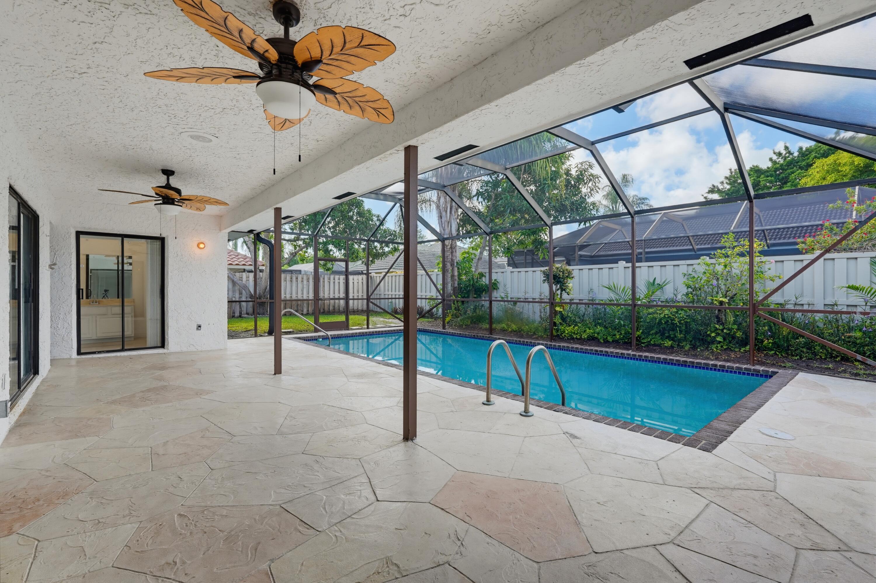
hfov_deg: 96.7
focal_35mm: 16
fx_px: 389
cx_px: 438
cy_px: 292
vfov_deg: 73.7
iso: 800
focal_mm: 16
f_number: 6.3
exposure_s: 1/160
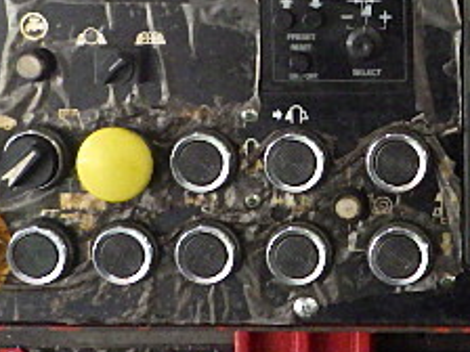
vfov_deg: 18.2
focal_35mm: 80
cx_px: 472
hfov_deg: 23.4
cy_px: 46
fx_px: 1086
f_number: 3.5
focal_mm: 5
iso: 500
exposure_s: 1/45
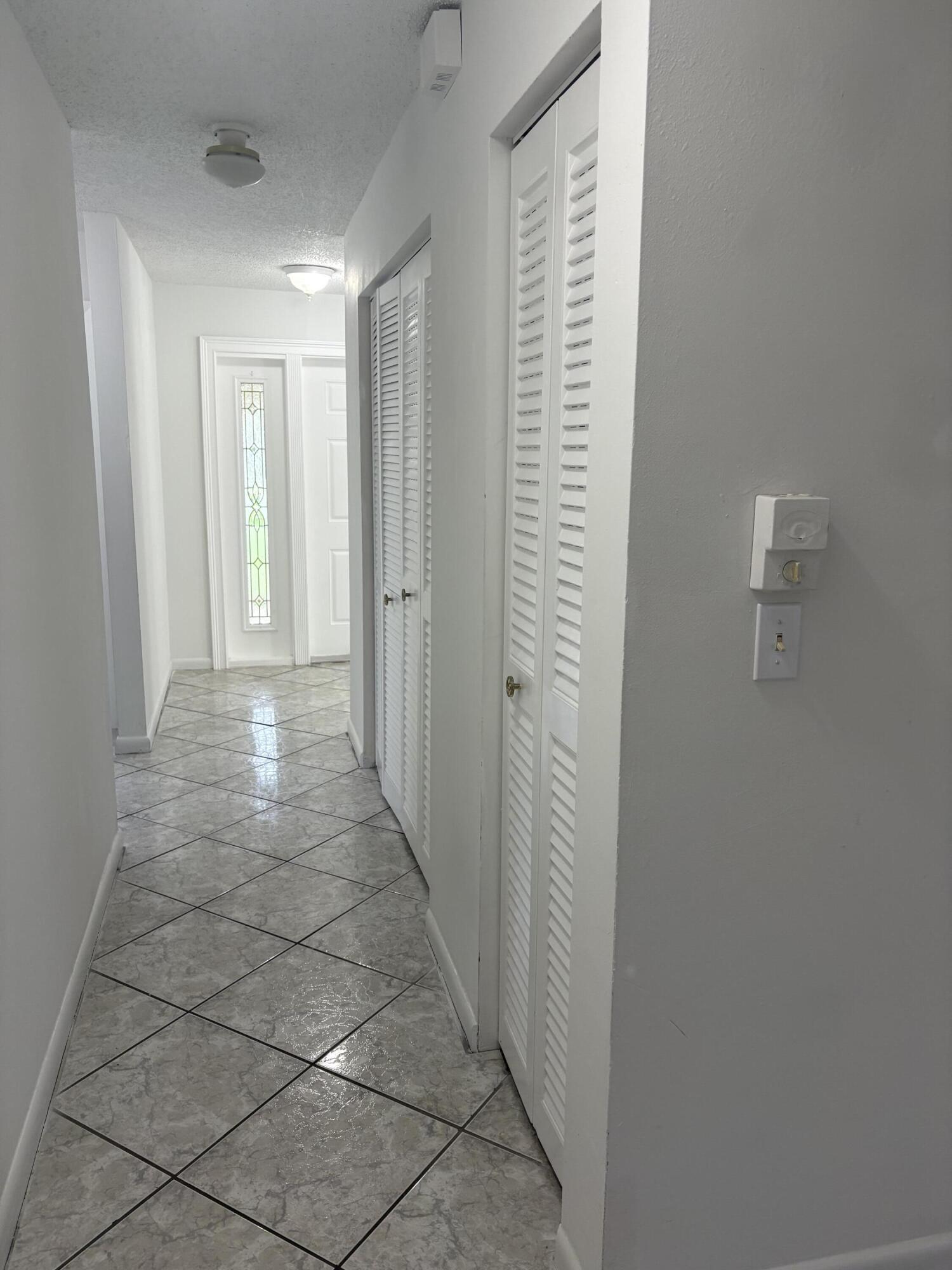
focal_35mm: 26
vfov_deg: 67.3
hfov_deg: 53.1
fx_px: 953
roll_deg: -0.4
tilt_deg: -8.9
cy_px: 635
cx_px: 476
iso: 125
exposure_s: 1/60
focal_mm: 5.96
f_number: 1.6
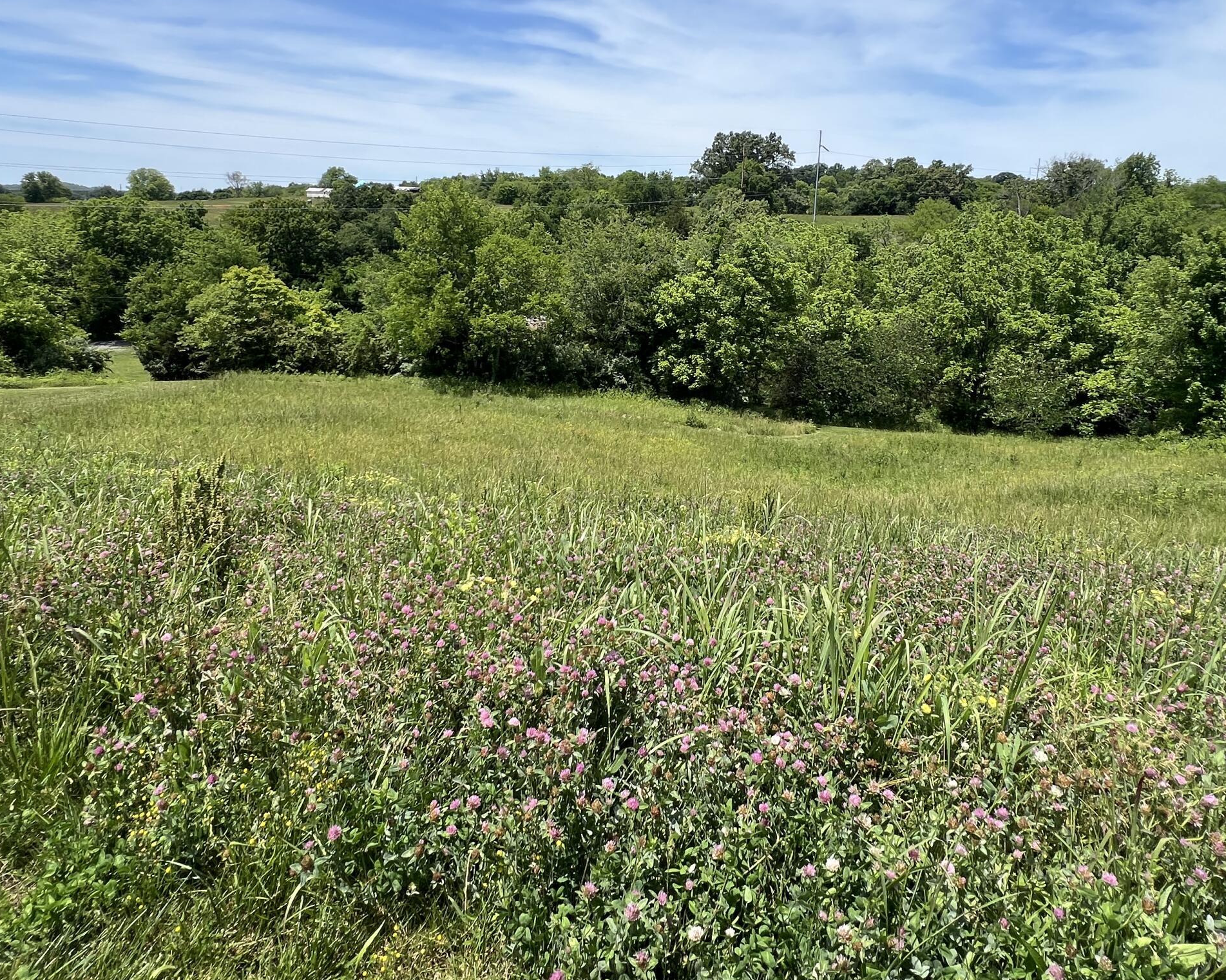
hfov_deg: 80.3
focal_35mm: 20
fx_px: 726
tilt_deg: -9.8
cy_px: 358
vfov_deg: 66.9
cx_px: 633
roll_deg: -2.1
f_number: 1.8
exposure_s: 1/1107
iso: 32
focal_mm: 1.57
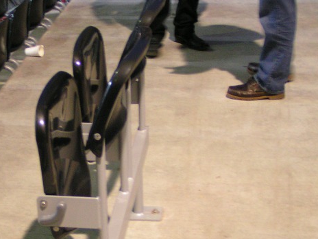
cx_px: 80
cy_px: 151
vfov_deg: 18.2
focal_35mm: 81
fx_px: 744
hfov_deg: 23.9
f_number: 2.8
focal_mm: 7.3
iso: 200
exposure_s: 1/15
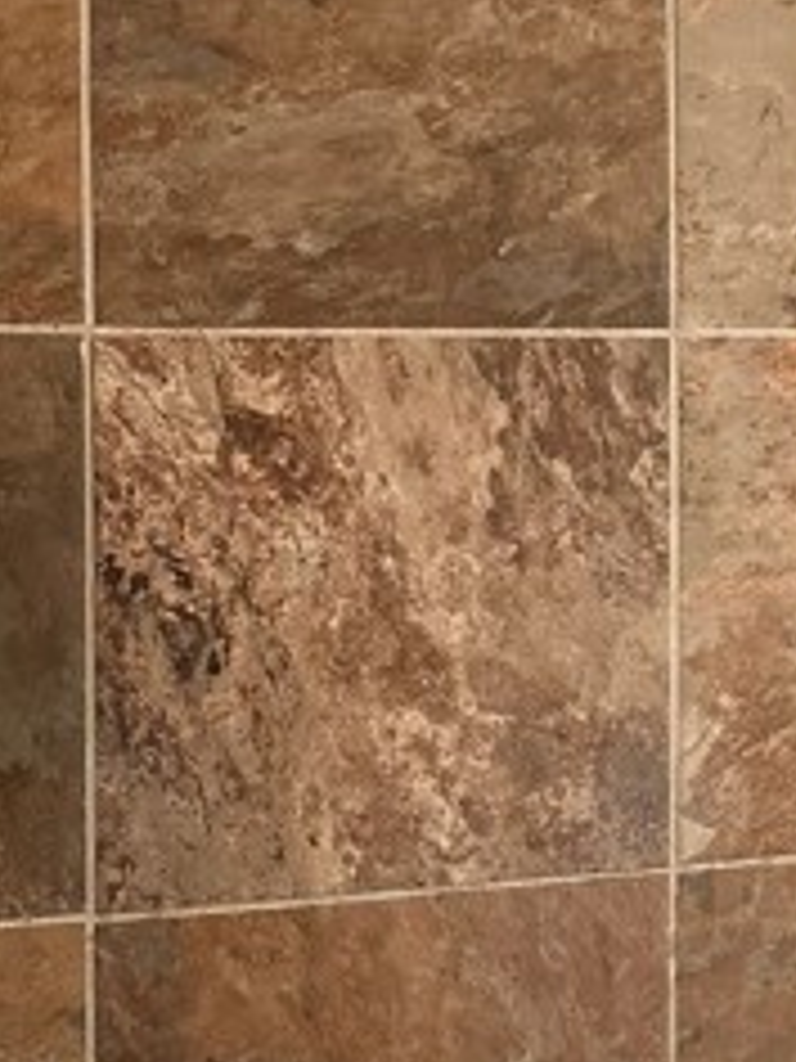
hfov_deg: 17.8
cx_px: 998
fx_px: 2391
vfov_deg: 24.9
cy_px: 382
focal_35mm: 78
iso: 500
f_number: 1.78
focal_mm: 6.86
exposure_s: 1/60
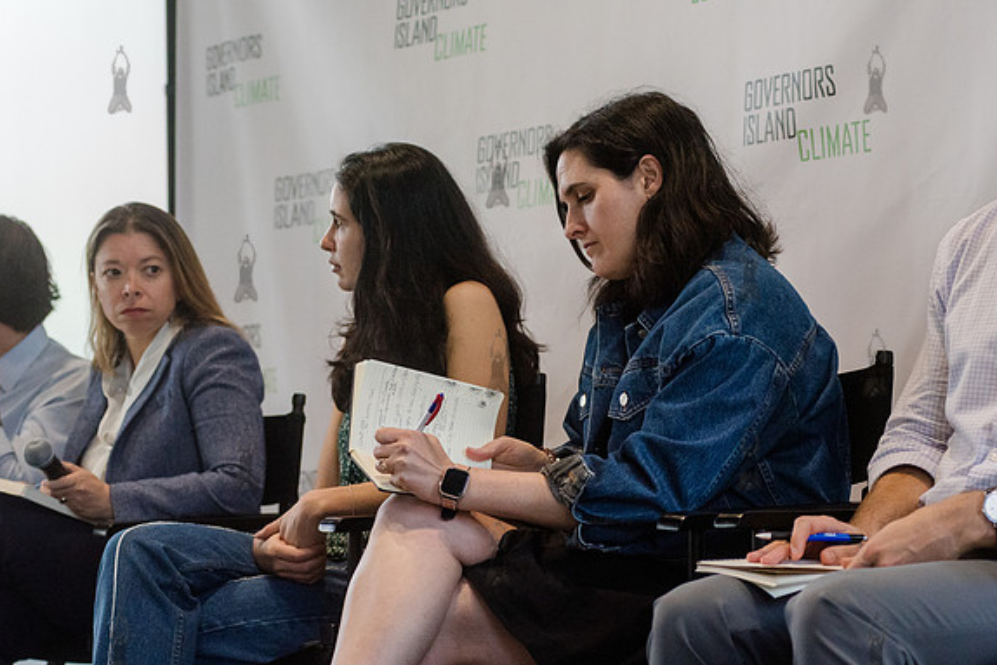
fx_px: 2908
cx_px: 481
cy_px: 416
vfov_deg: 13.0
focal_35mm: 105
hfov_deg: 19.5
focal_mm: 80
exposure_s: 1/500
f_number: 4
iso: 4000
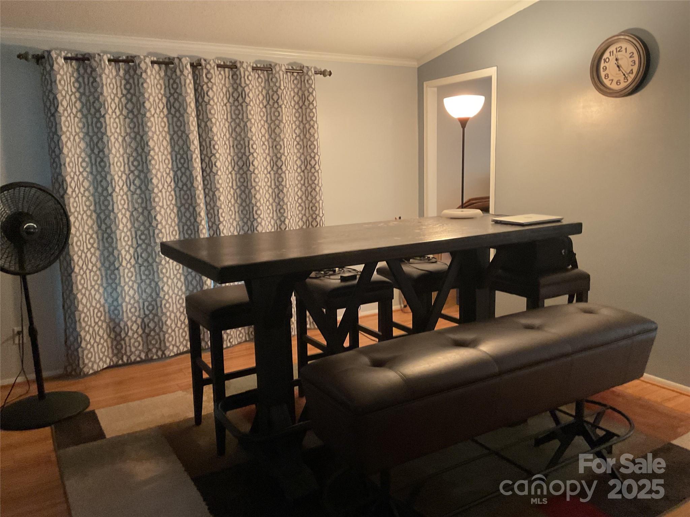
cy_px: 258
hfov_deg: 61.7
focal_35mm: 29
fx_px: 578
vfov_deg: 48.2
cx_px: 345
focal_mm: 3
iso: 320
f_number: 1.8
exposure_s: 1/30
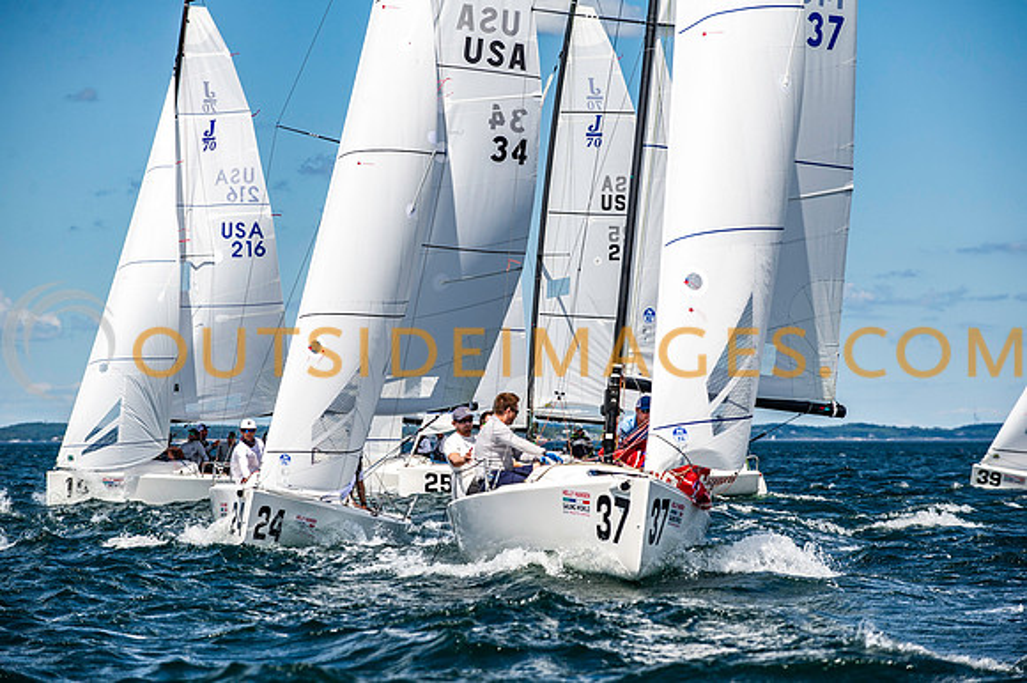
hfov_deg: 13.7
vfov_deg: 9.2
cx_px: 514
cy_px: 342
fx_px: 4265
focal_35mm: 150
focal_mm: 145
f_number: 5.6
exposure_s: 1/4000
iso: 500
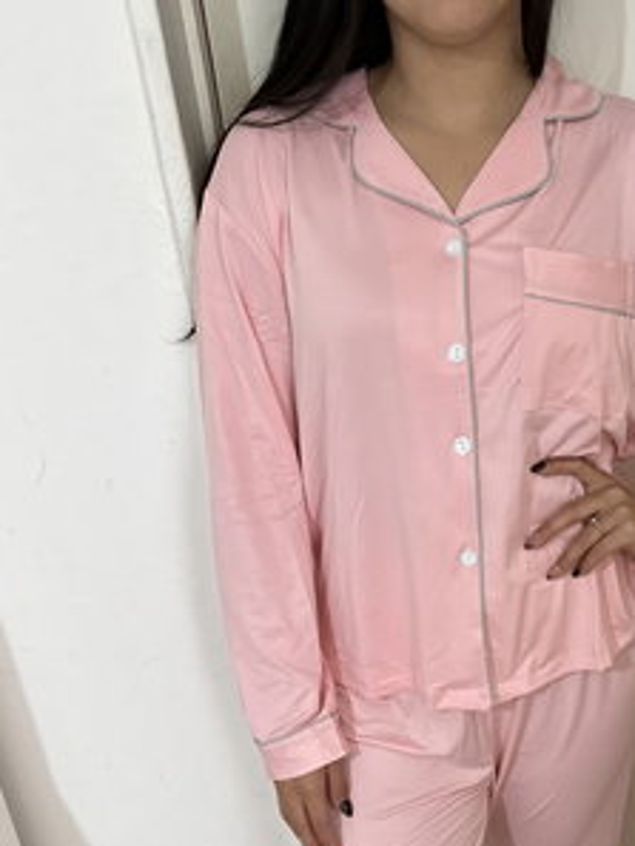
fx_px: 1051
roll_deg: +1.2
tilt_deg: -29.7
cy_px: 668
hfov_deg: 32.3
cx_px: 547
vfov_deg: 42.0
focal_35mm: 43
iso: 500
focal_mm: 6.86
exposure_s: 1/50
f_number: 1.78
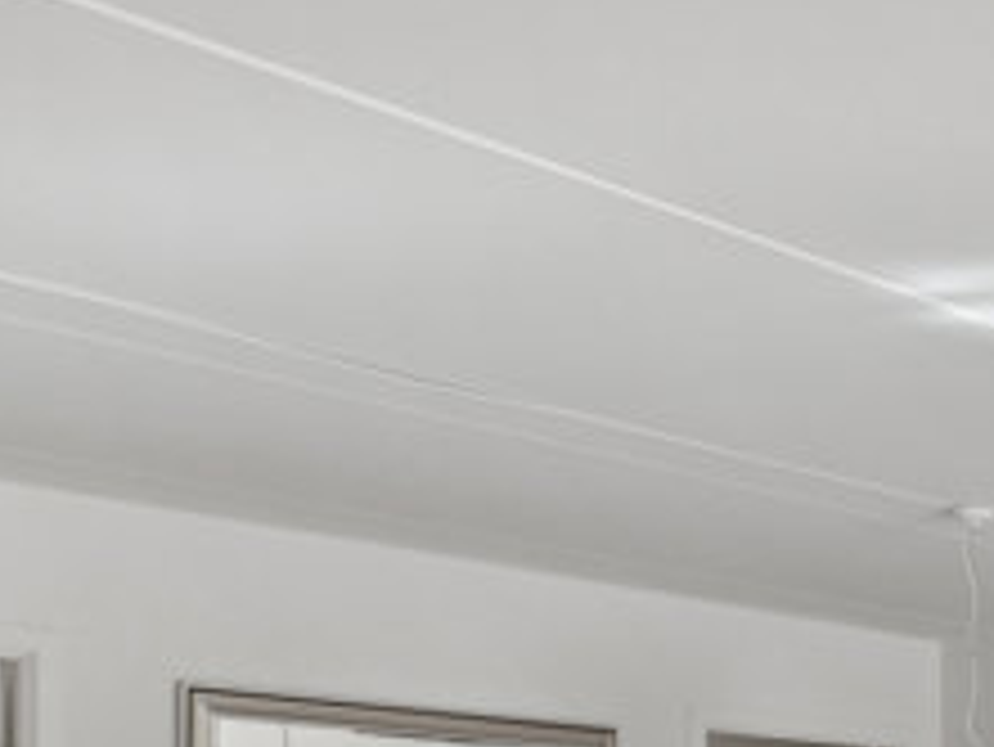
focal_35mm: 67
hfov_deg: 22.0
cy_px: 920
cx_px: 1637
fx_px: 1916
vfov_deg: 20.5
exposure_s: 1/25
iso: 200
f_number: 7.1
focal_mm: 12.8
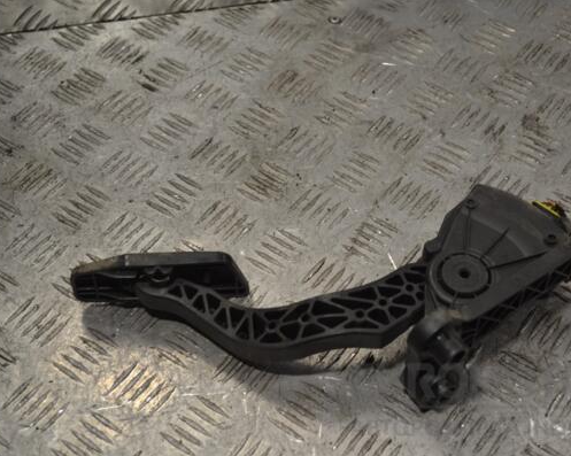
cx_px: 329
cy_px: 227
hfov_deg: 27.9
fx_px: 1148
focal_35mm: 68
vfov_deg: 22.5
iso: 360
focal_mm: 40
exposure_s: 1/125
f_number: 5.6
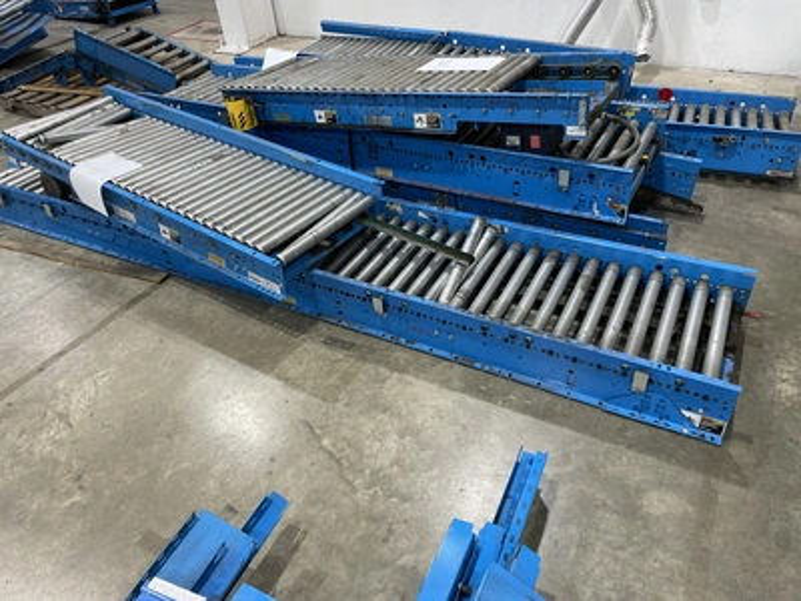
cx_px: 400
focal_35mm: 26
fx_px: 602
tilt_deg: -37.9
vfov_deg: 53.1
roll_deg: +5.7
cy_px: 300
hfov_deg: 67.3
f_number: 1.6
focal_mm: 4.2
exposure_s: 1/120
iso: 80
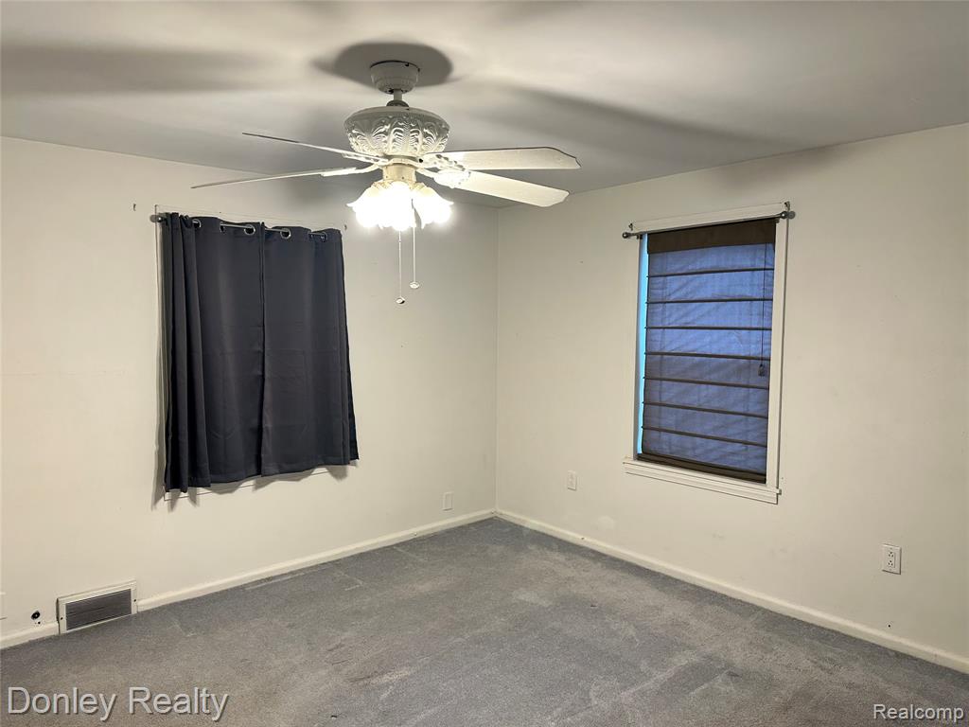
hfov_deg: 71.6
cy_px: 364
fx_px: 672
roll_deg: -0.2
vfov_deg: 56.8
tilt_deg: -4.7
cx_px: 484
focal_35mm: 24
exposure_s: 1/120
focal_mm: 6.86
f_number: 1.78
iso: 160
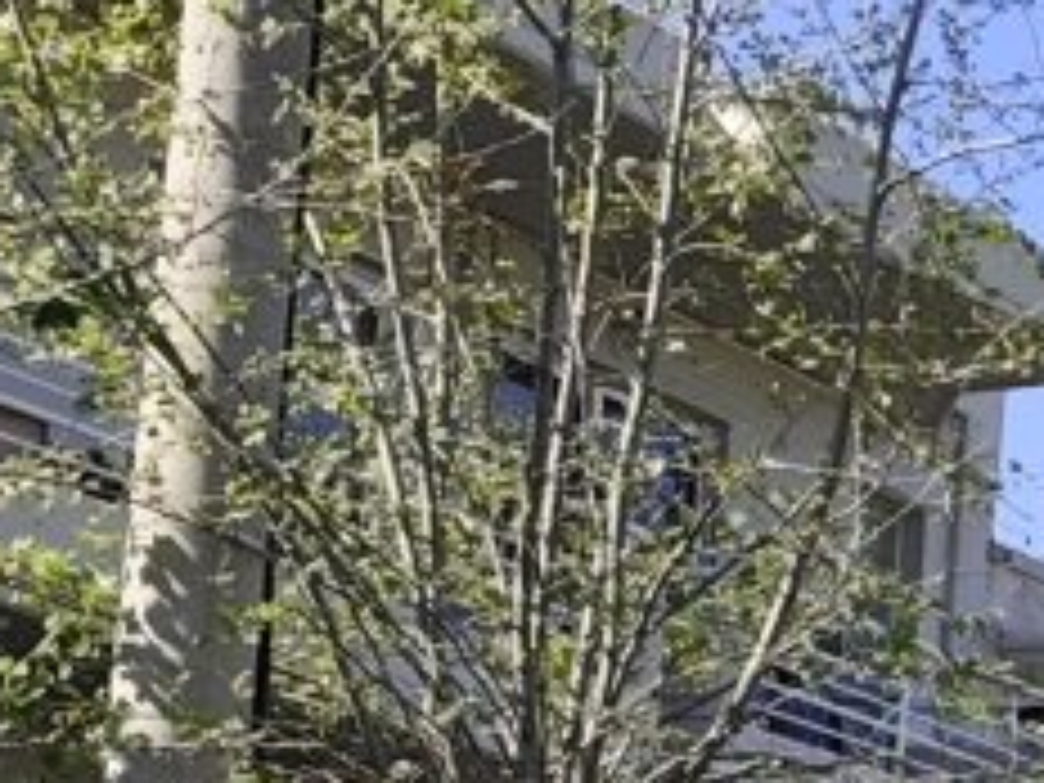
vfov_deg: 12.1
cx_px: 1998
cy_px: 1210
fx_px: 3498
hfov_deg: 14.5
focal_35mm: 116
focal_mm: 6.19
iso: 50
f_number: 1.65
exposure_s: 1/594
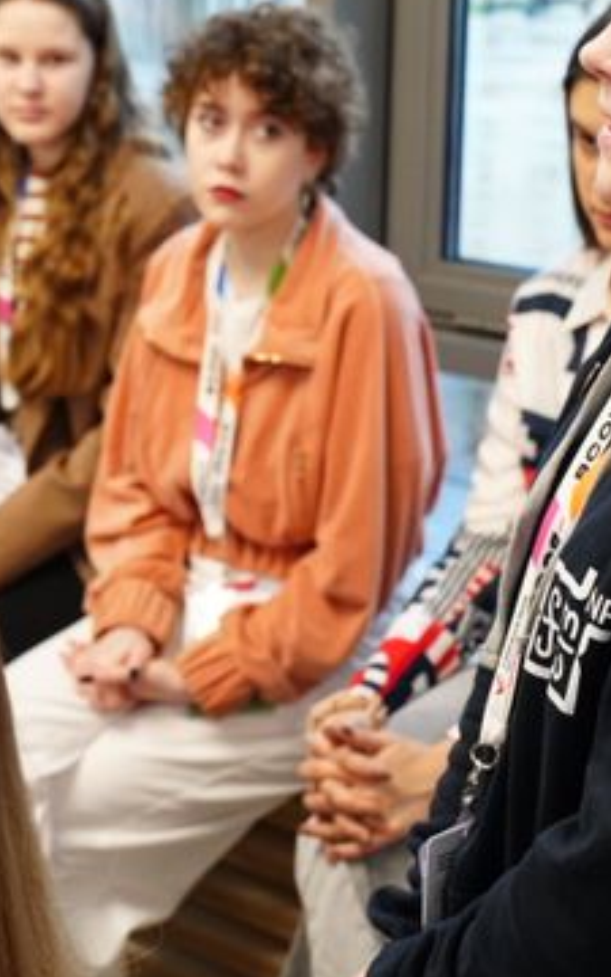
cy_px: 377
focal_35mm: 85
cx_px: 110
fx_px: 2265
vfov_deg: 24.3
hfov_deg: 15.3
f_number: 5.6
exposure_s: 1/200
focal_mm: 43
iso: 3200
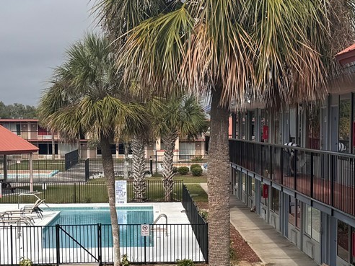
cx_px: 207
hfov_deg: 25.0
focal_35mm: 78
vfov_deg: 18.8
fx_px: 800
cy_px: 196
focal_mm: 6.76
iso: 80
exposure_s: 1/5814
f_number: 1.78
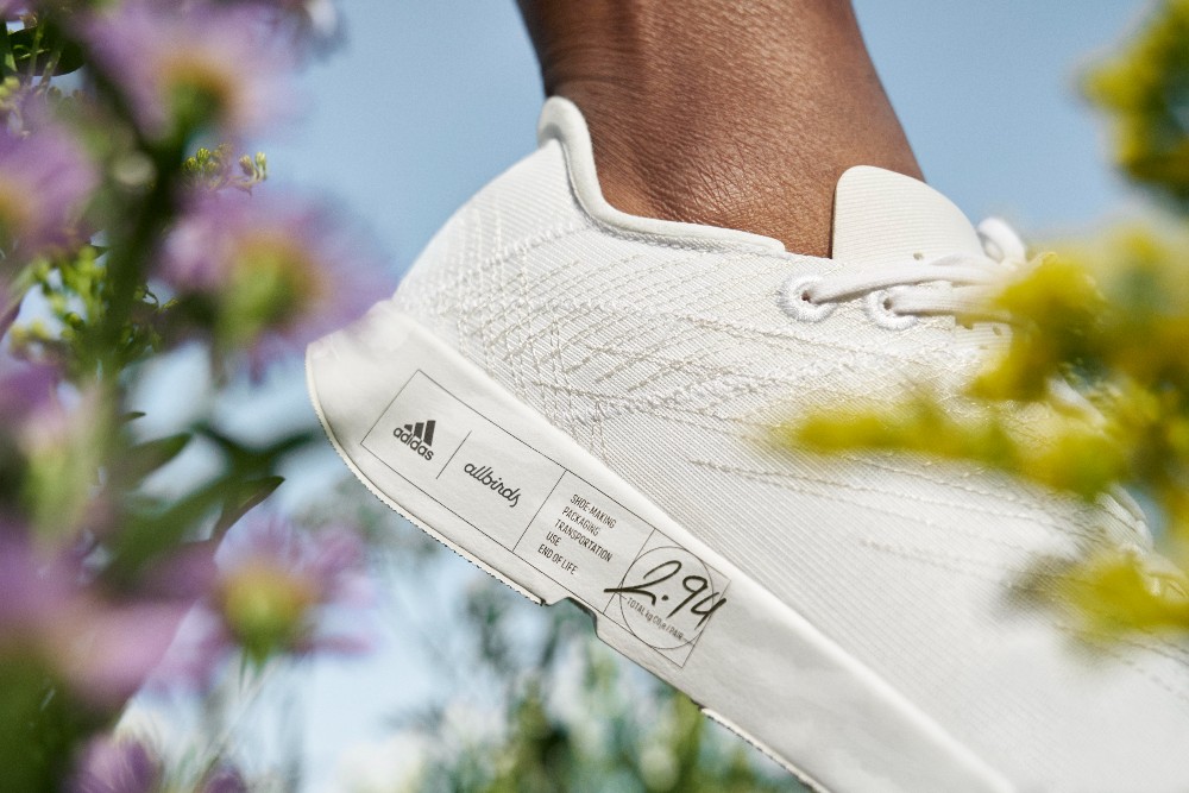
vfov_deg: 33.4
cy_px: 396
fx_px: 1321
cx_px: 594
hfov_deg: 48.5
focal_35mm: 40
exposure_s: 1/1000
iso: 200
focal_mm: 40
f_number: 4
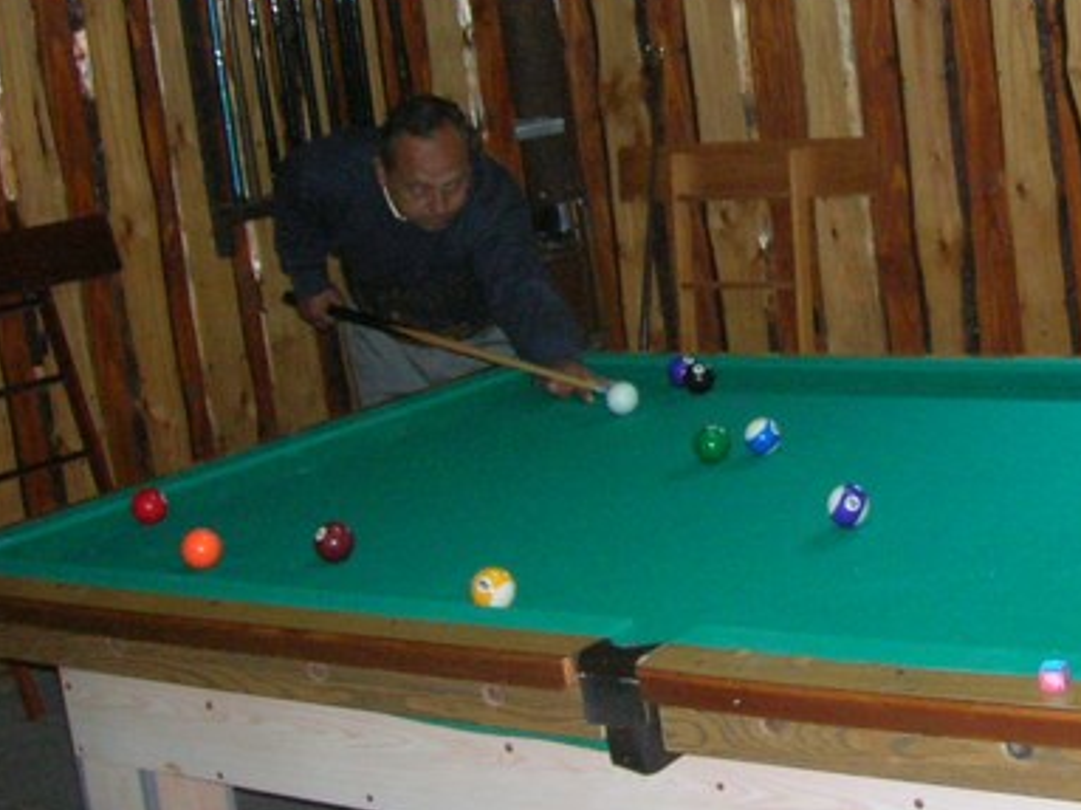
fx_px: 2217
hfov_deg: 26.5
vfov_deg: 20.7
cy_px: 308
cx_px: 971
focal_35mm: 71
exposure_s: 1/60.1
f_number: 2.9
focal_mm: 5.7
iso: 200
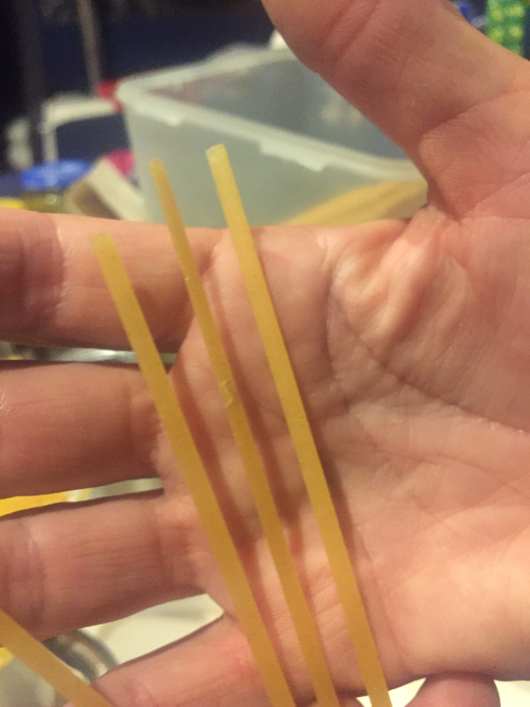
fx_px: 592
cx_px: 265
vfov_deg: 61.7
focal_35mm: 29
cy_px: 354
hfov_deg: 48.2
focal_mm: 4.15
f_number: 2.2
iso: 400
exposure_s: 1/15
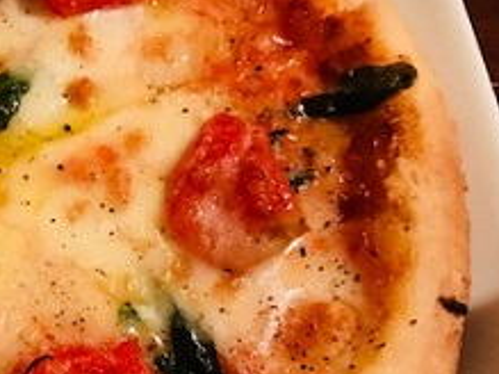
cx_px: -7
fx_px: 994
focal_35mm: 69
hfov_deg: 26.6
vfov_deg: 21.2
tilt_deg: -64.9
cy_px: 238
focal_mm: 3.99
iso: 80
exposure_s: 1/4
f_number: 1.8
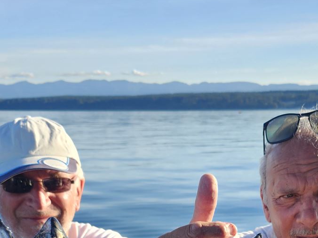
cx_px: 184
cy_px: 302
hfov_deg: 28.5
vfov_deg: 20.0
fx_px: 625
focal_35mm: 68
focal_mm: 5.54
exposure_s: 1/673
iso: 25
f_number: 1.8
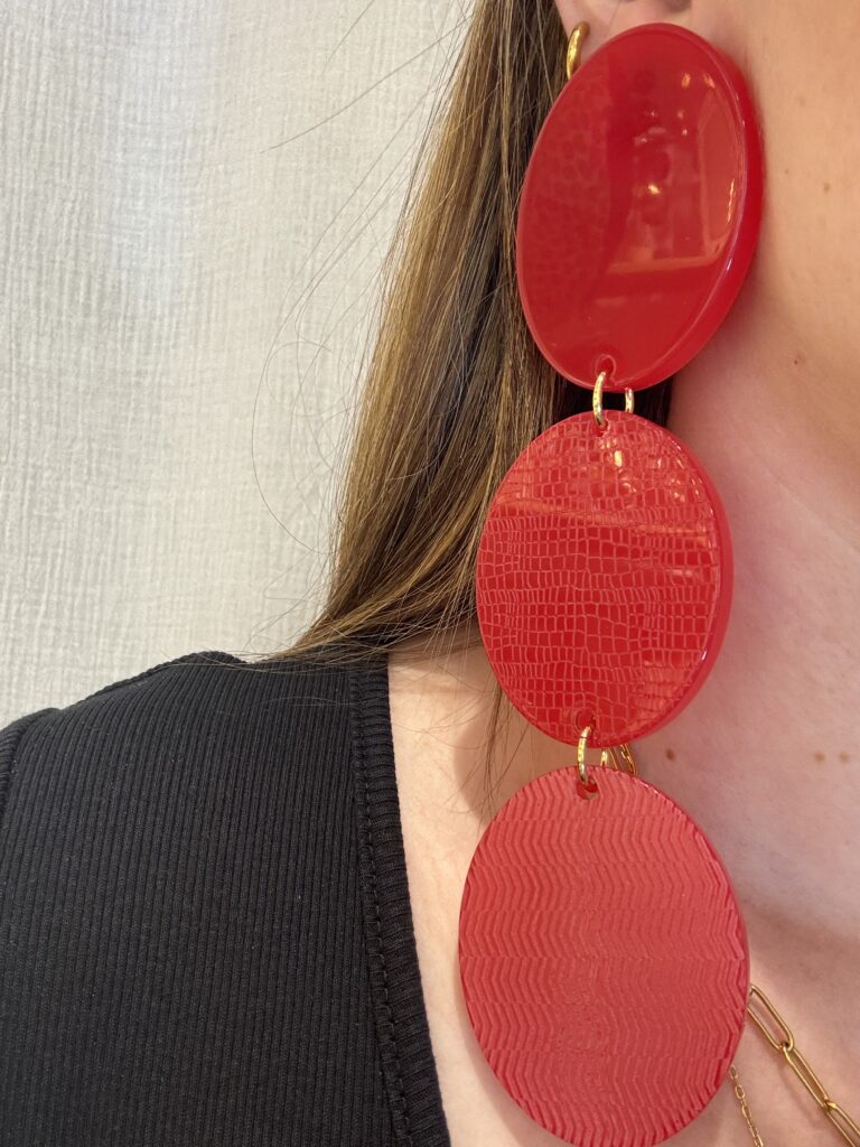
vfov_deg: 60.0
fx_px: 994
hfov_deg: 46.8
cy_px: 574
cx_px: 430
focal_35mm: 30
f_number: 1.9
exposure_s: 1/50
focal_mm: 2.69
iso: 125
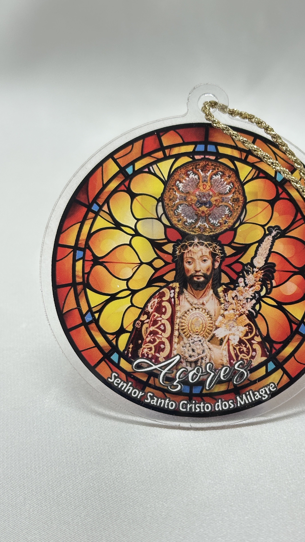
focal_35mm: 55
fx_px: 791
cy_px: 282
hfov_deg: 21.7
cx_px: 206
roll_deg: +0.3
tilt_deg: -26.6
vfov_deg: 37.8
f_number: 1.78
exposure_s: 1/50
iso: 160
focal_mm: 6.86
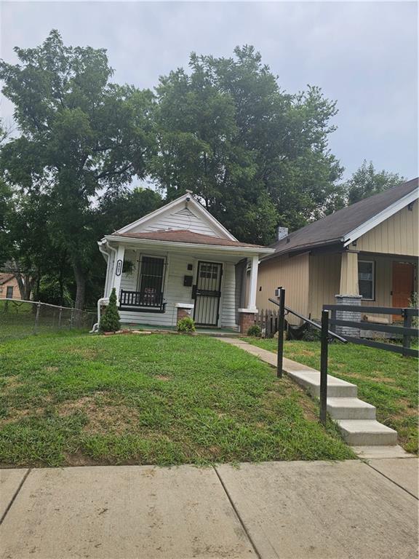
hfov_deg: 58.9
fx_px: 371
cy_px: 280
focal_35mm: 23
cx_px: 210
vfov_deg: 73.9
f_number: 1.7
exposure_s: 1/457
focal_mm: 6.3
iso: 10
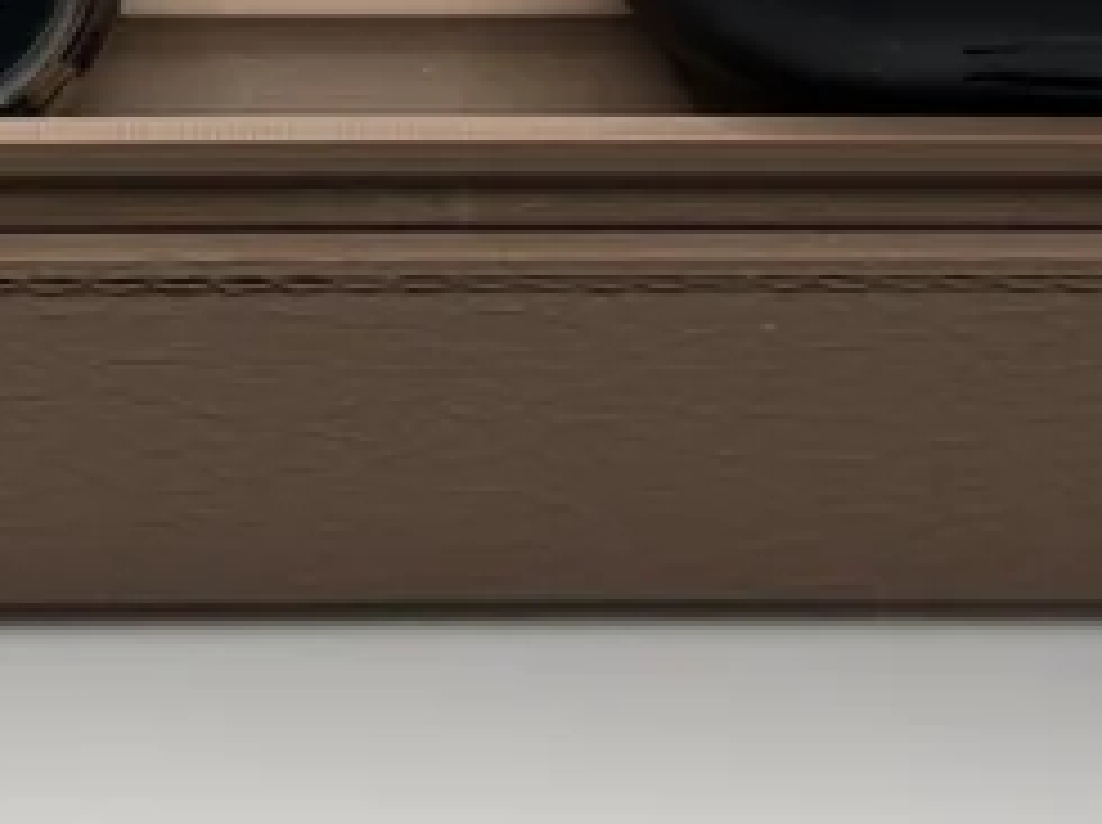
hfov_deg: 9.8
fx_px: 6389
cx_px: 297
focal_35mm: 201
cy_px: -797
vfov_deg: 7.1
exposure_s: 1/694
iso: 80
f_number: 1.78
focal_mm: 6.86
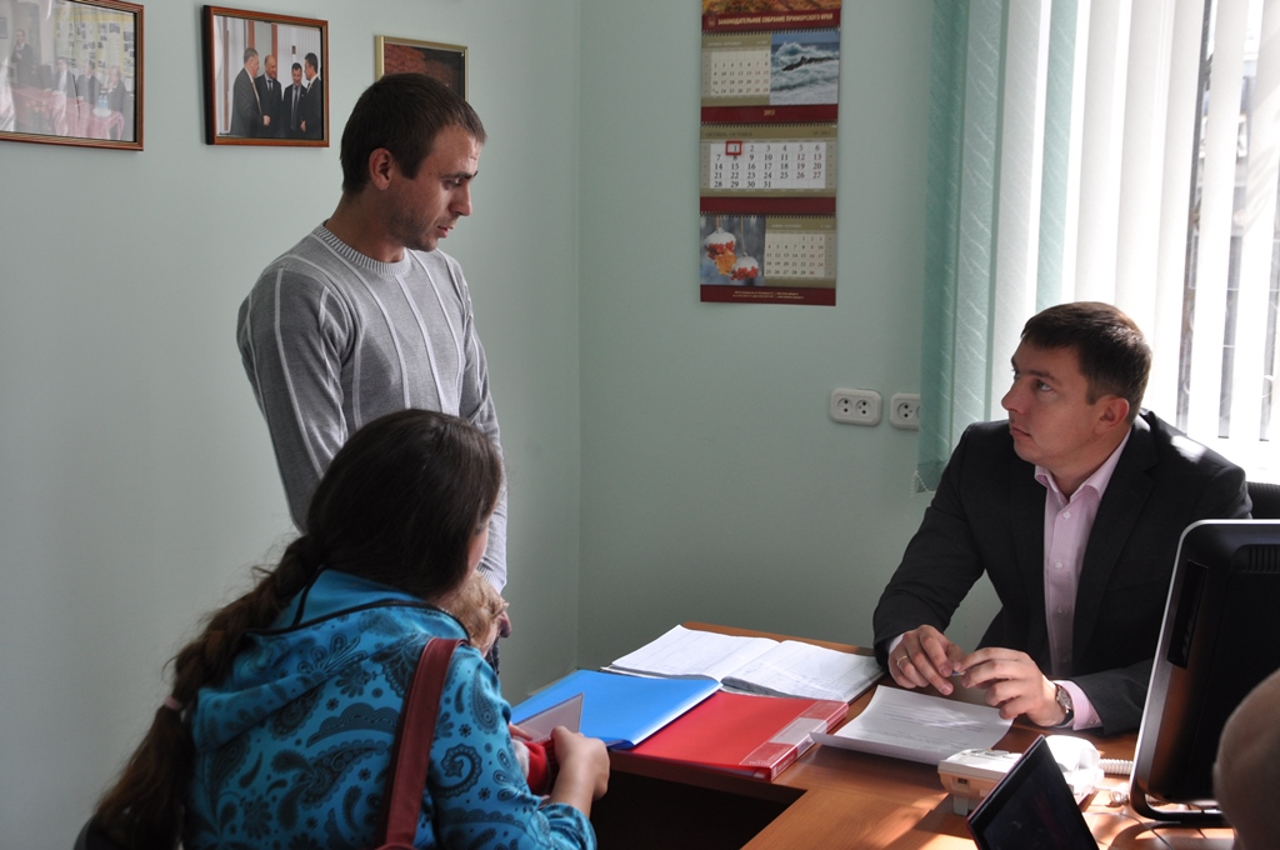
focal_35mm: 51
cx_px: 640
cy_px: 425
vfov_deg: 26.4
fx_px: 1811
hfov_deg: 38.9
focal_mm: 34
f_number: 8
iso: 400
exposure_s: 1/60
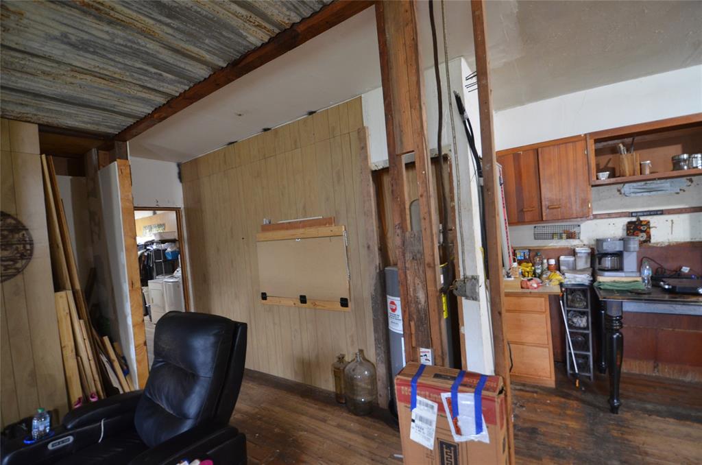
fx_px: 292
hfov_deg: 100.5
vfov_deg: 77.1
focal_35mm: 15
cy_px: 232
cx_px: 351
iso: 1250
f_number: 3.5
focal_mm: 10
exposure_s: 1/30
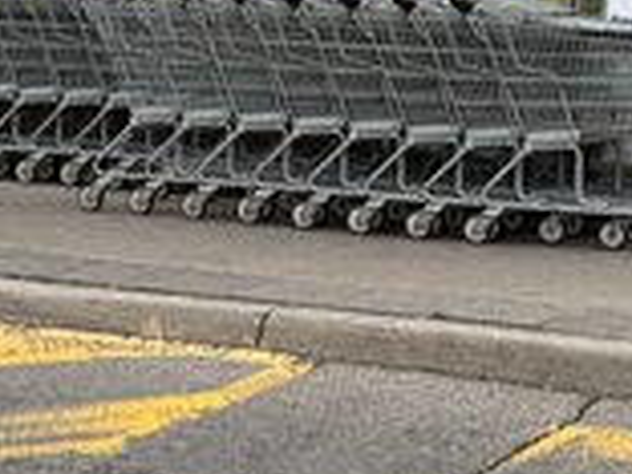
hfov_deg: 16.0
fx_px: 2246
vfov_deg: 11.8
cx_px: 381
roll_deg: -0.6
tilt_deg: -1.1
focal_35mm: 123
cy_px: -65
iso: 80
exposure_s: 1/448
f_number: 1.78
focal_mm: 6.76
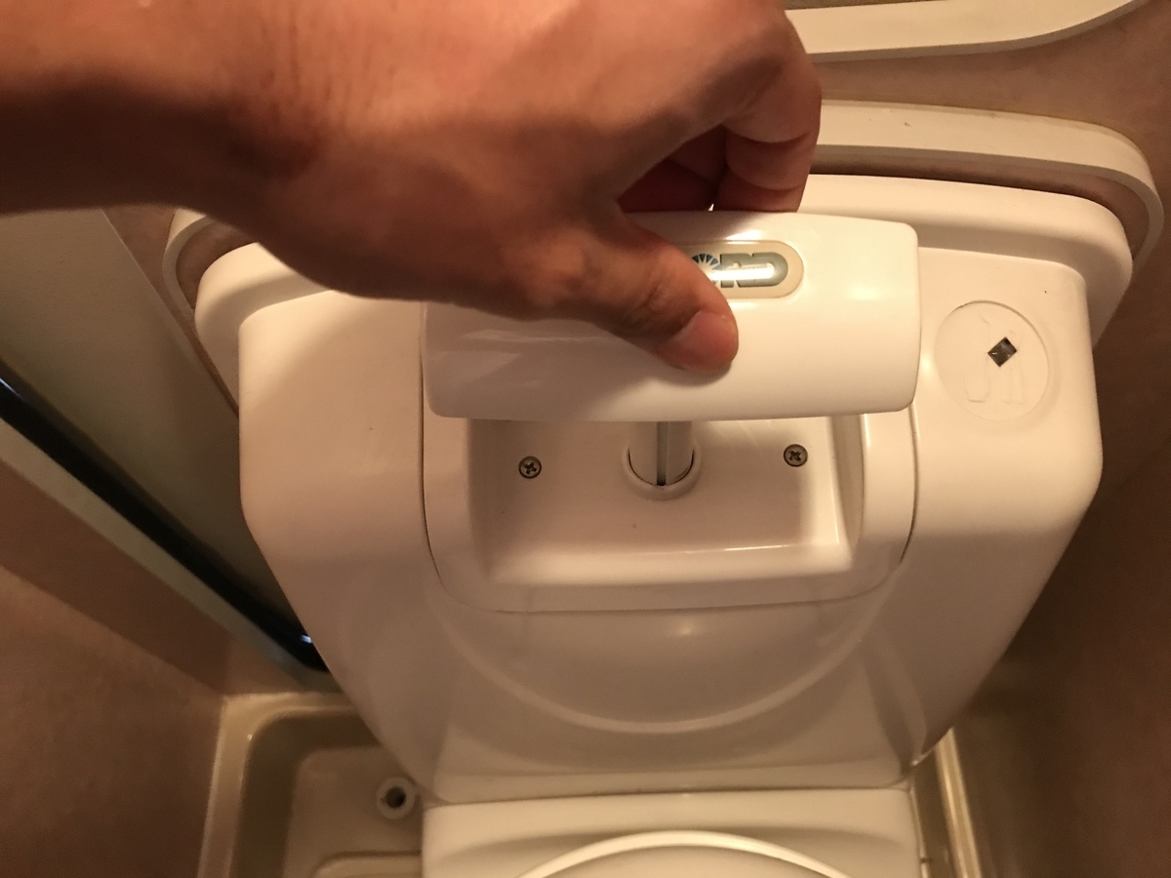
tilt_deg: -61.6
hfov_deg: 63.4
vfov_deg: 49.7
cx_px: 586
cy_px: 439
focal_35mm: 28
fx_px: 947
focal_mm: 3.99
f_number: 1.8
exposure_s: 1/10
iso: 100
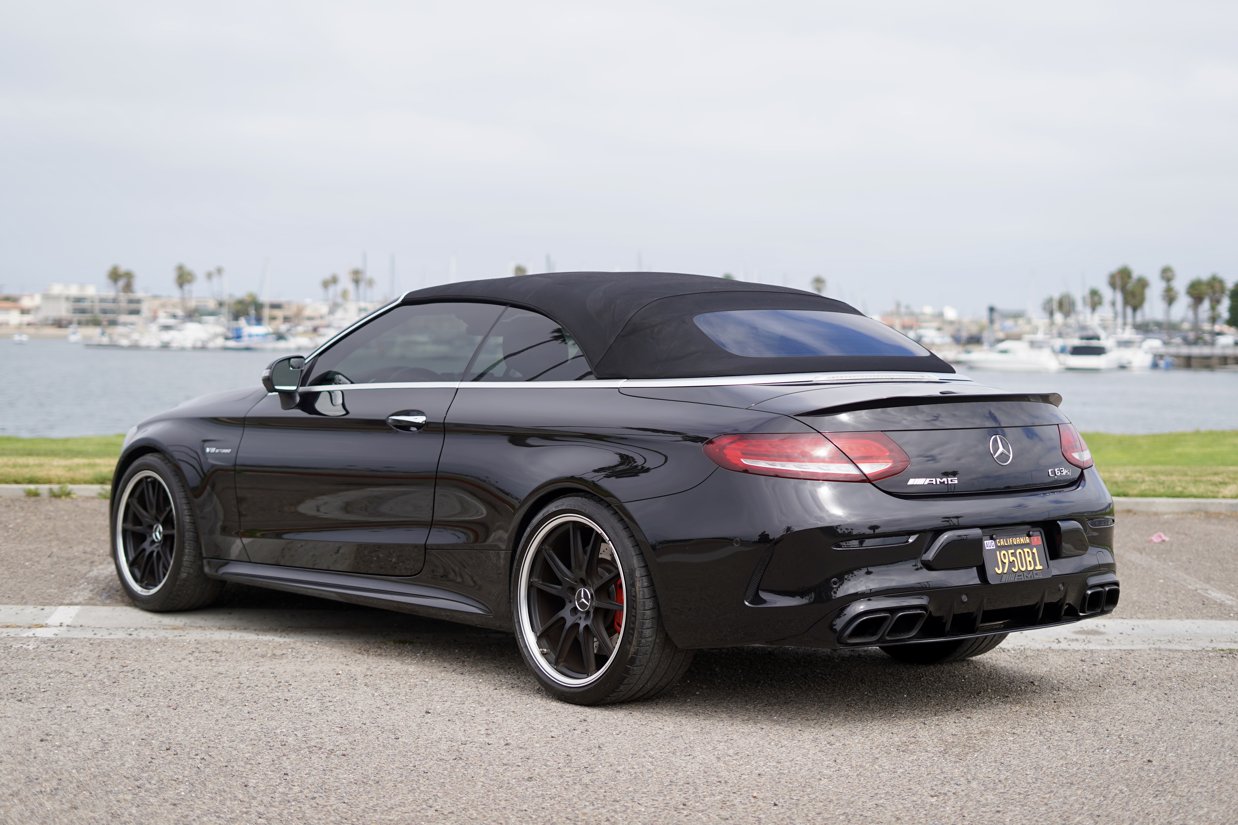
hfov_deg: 39.6
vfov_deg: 27.0
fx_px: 1719
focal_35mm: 50
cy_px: 412
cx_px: 619
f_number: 2.2
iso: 100
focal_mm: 50
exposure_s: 1/2000
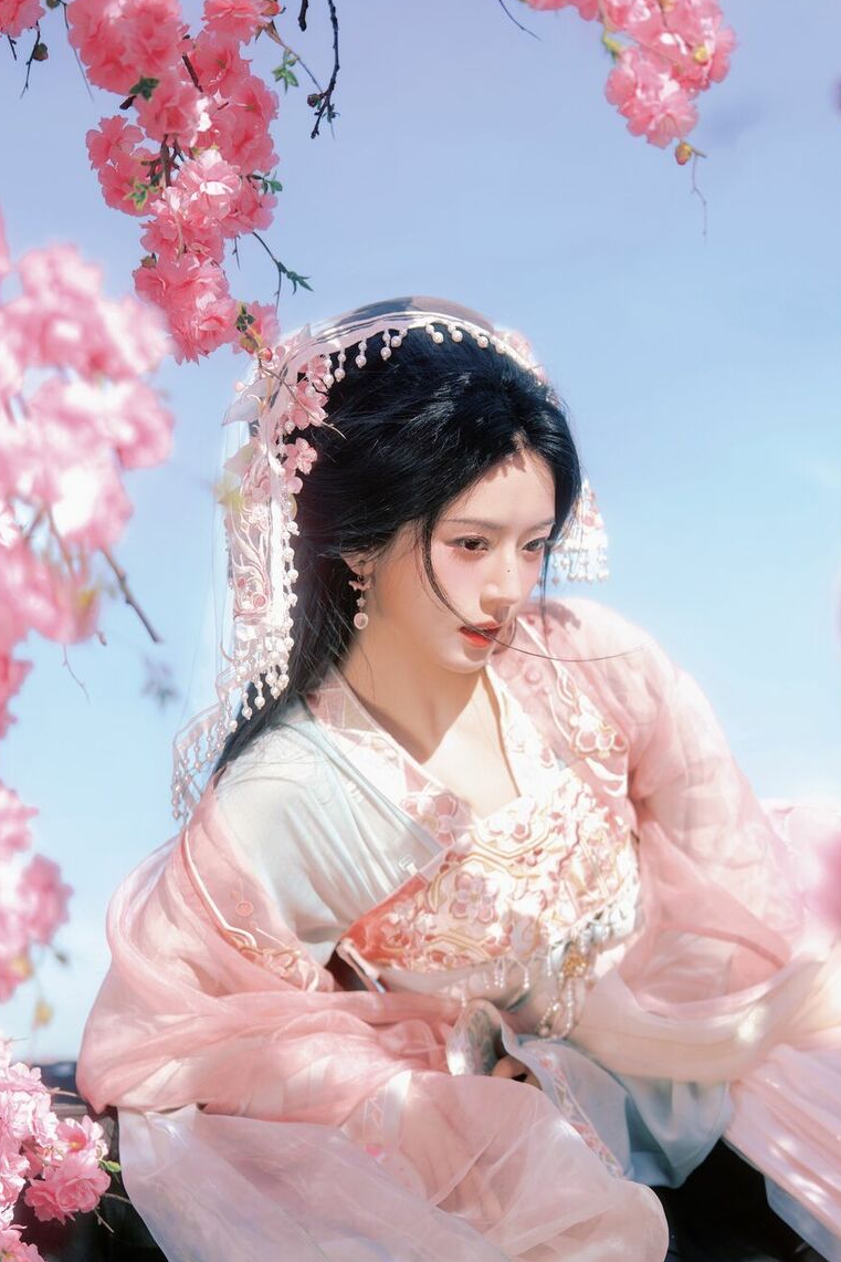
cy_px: 807
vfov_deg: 29.1
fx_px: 2417
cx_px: 462
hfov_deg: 19.7
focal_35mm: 69
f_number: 1.6
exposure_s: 1/4000
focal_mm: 50
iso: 100
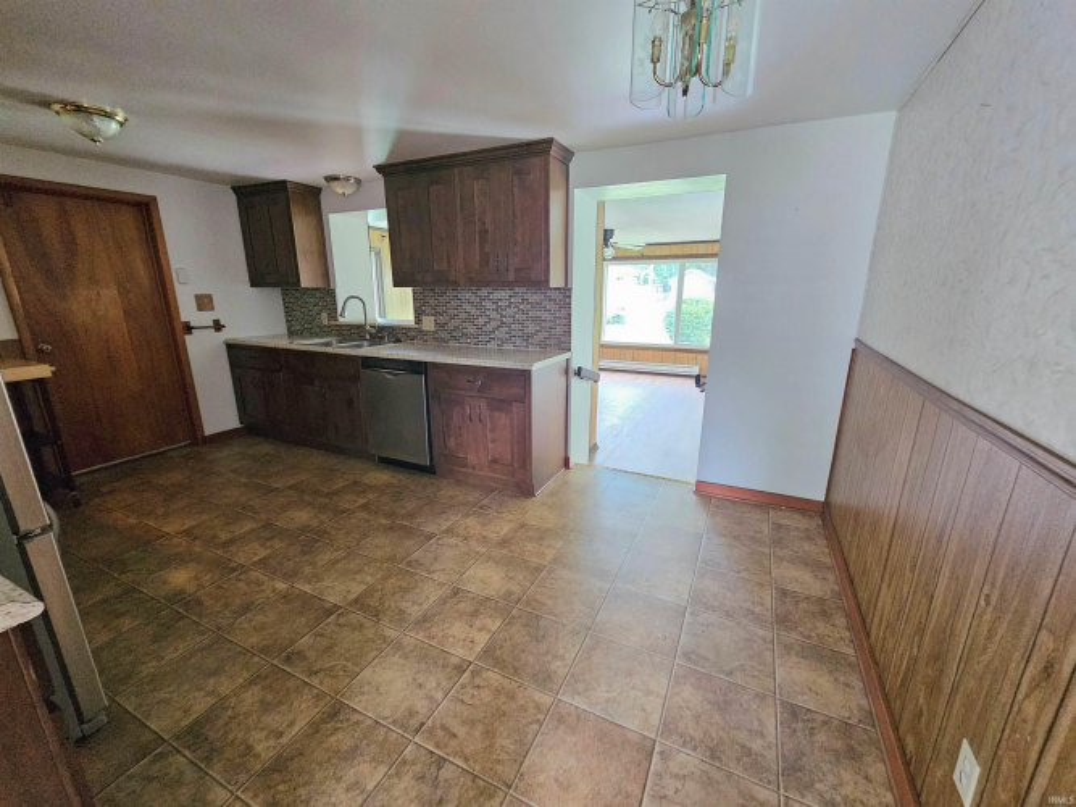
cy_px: 404
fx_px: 404
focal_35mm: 13
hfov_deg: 106.2
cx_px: 538
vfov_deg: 89.9
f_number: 2.2
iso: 500
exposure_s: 1/30
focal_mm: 2.2
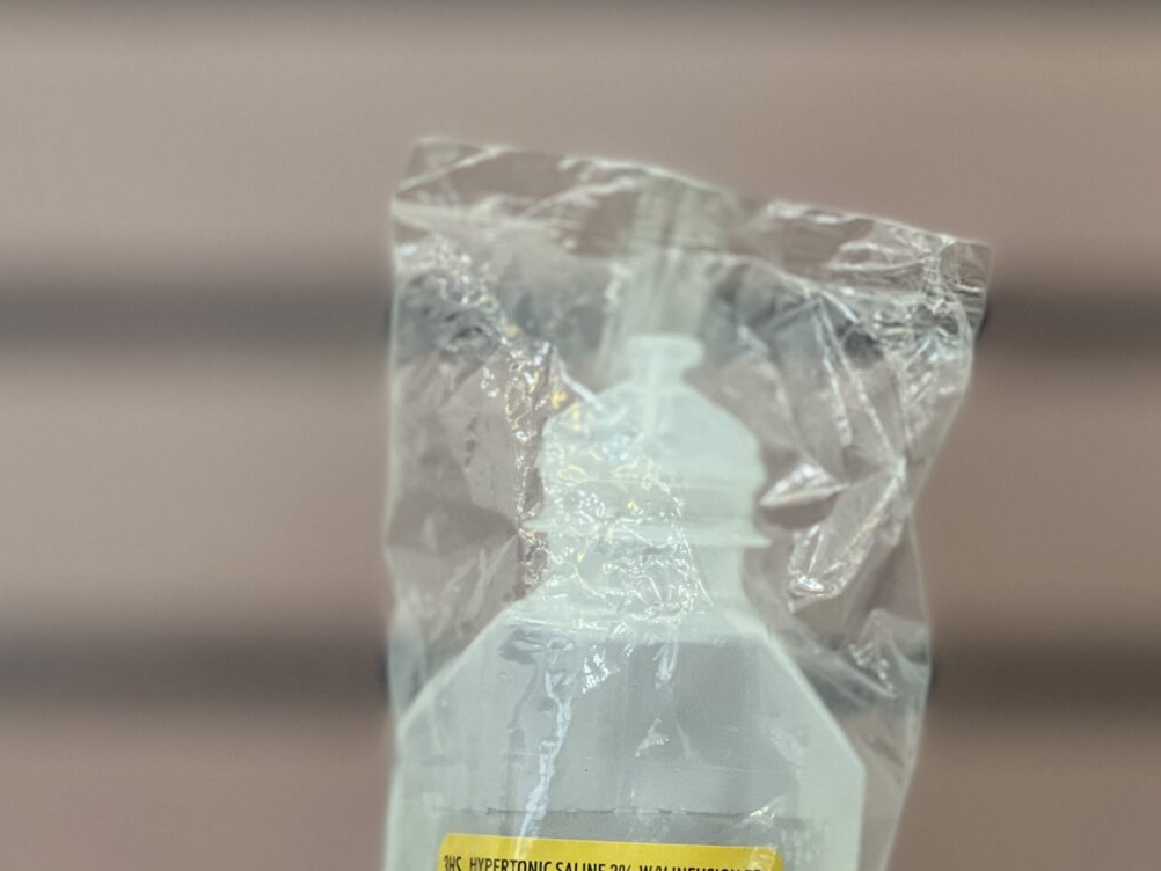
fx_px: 3959
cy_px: 656
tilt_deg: +1.7
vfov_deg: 12.5
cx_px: 644
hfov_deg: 16.7
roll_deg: +0.0
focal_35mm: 118
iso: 250
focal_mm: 9
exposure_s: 1/33
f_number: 2.8
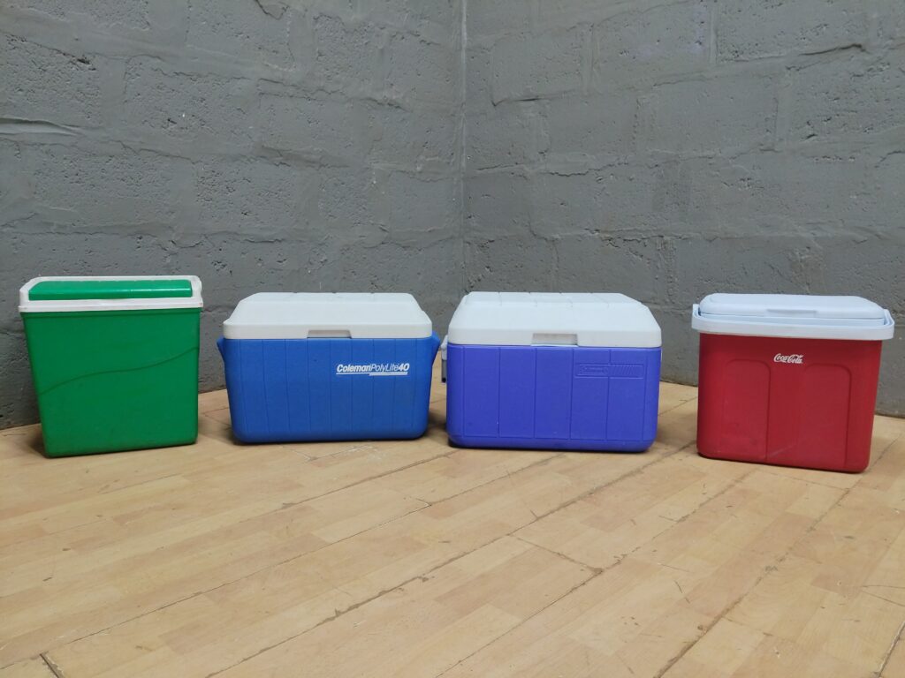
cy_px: 339
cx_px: 452
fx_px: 680
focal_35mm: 26
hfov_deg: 67.3
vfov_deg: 53.1
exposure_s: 1/20
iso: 329
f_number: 1.8
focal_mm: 4.25
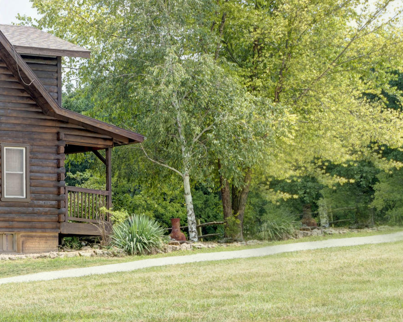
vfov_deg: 13.9
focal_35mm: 111
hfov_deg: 15.8
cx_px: -211
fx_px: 1324
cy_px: 189
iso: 100
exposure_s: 1/60
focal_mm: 35
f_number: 6.7
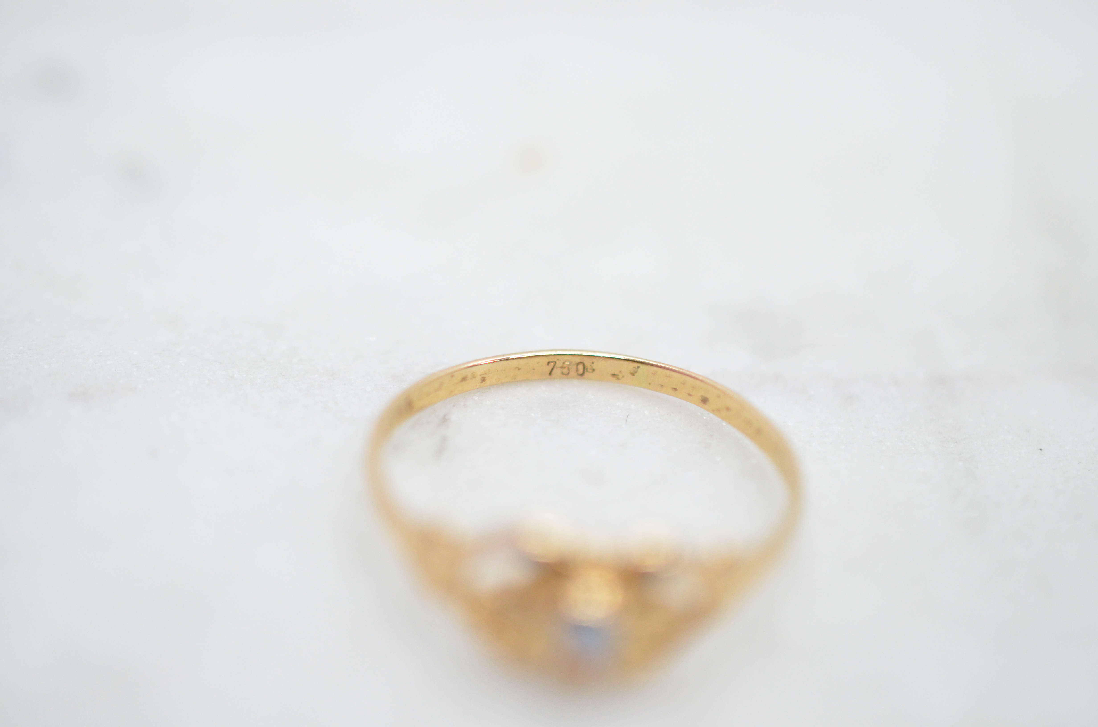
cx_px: 549
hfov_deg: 33.5
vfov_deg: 22.5
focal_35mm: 60
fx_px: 1826
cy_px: 364
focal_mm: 40
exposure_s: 1/1600
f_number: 4
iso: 2500
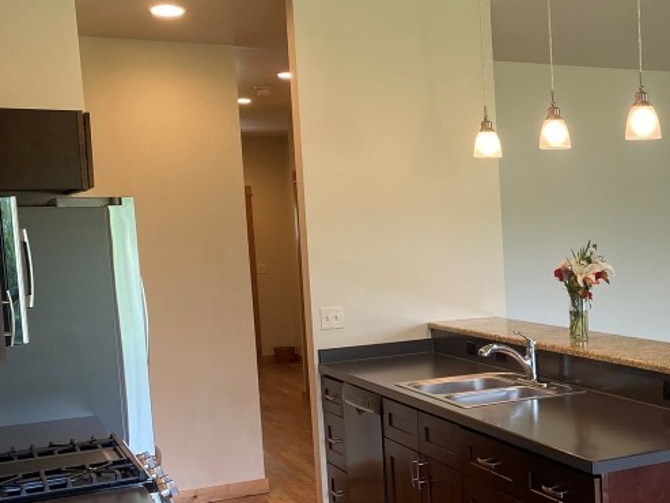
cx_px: 673
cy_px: 313
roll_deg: +2.3
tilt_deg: -7.5
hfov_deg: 32.6
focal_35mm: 54
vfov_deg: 27.0
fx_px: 1045
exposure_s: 1/60
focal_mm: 4.25
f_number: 1.8
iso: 80
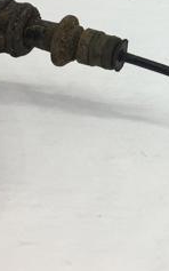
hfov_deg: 14.9
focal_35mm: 83
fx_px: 612
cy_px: 19
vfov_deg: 24.1
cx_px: 227
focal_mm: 4.15
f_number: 2.2
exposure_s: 1/100
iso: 32
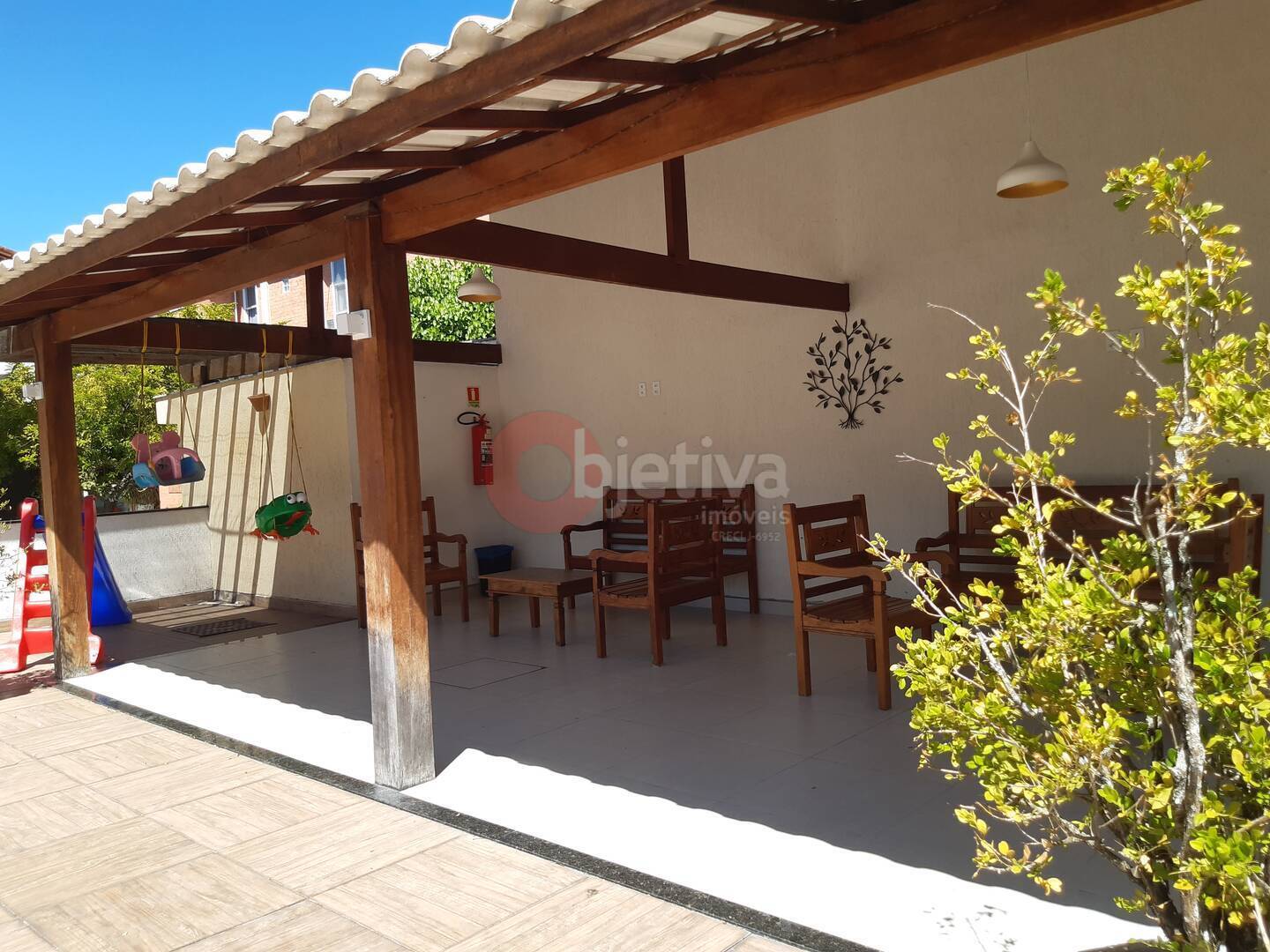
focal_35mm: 26
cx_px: 635
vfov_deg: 53.1
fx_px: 954
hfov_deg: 67.3
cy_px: 476
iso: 40
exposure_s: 1/951
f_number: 1.7
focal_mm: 3.92
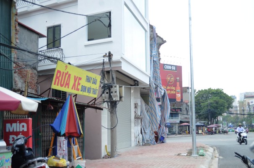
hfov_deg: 39.0
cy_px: 84
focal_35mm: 51
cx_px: 127
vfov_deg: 26.4
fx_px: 359
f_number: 5
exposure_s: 1/160
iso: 100
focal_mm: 34
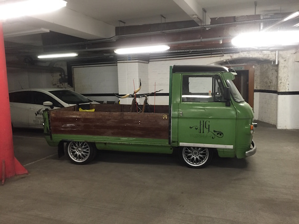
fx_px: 250
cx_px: 150
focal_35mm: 29
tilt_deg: -6.3
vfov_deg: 48.2
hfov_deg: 61.7
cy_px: 112
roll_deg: +2.1
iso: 200
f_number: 2.2
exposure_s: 1/30
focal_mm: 4.15
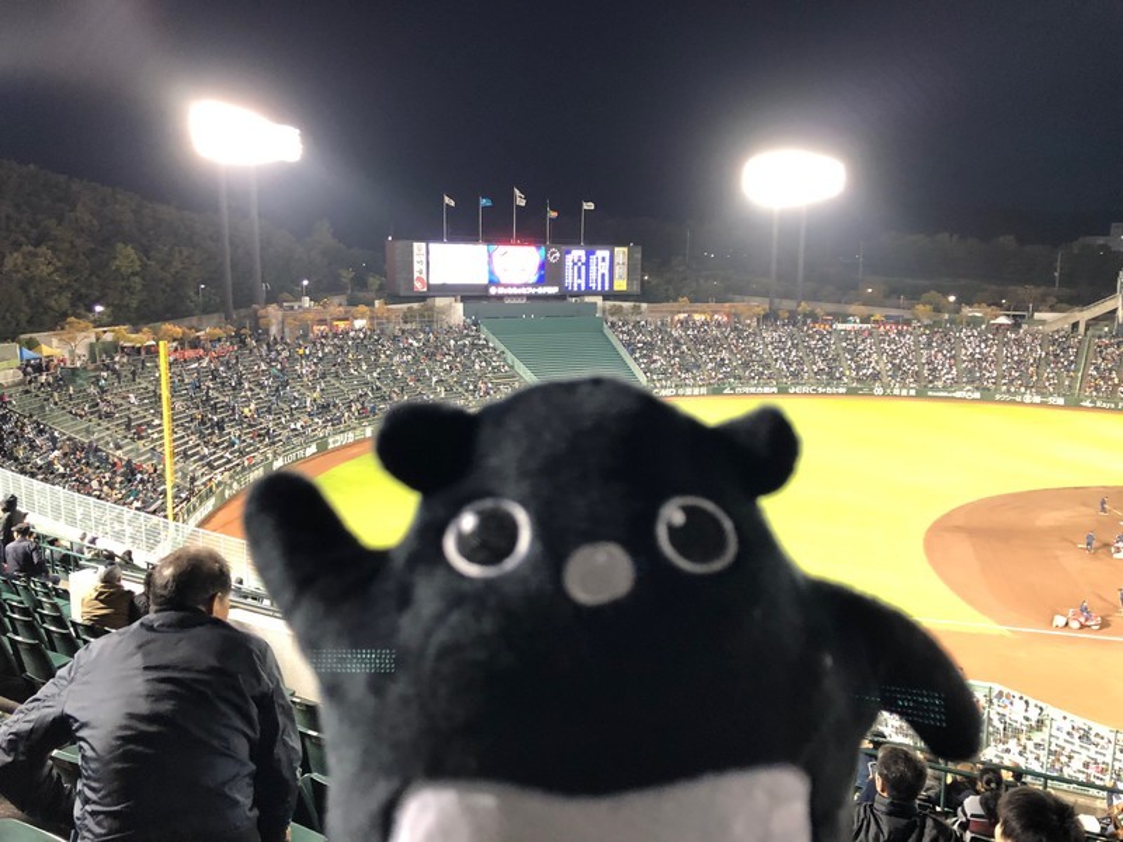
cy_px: 421
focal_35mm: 28
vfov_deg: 49.7
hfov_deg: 63.4
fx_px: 908
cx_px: 562
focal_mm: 3.99
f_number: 1.8
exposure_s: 1/60
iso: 320
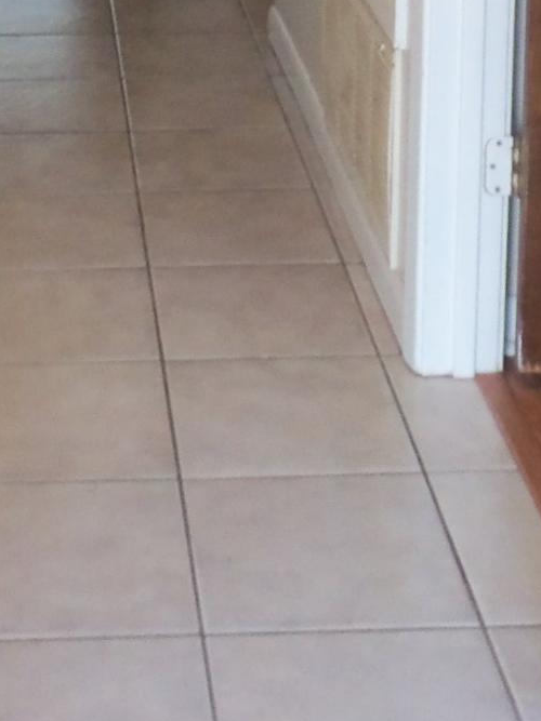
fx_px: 1751
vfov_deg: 20.8
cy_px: -262
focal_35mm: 84
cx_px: 100
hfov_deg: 17.4
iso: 200
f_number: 3.3
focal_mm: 5.1
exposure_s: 1/60
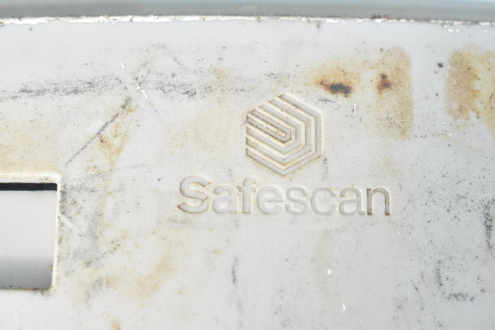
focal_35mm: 75
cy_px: 165
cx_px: 248
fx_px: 1031
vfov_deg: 18.2
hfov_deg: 27.0
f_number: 9
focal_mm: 50
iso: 1600
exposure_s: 1/320
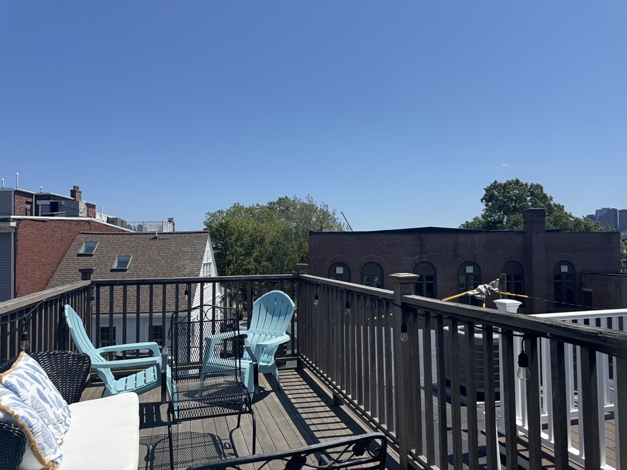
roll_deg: +0.5
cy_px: 235
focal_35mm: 24
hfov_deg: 71.6
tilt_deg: +1.6
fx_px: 435
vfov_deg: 56.8
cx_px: 314
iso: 80
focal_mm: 6.76
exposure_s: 1/5814
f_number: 1.78
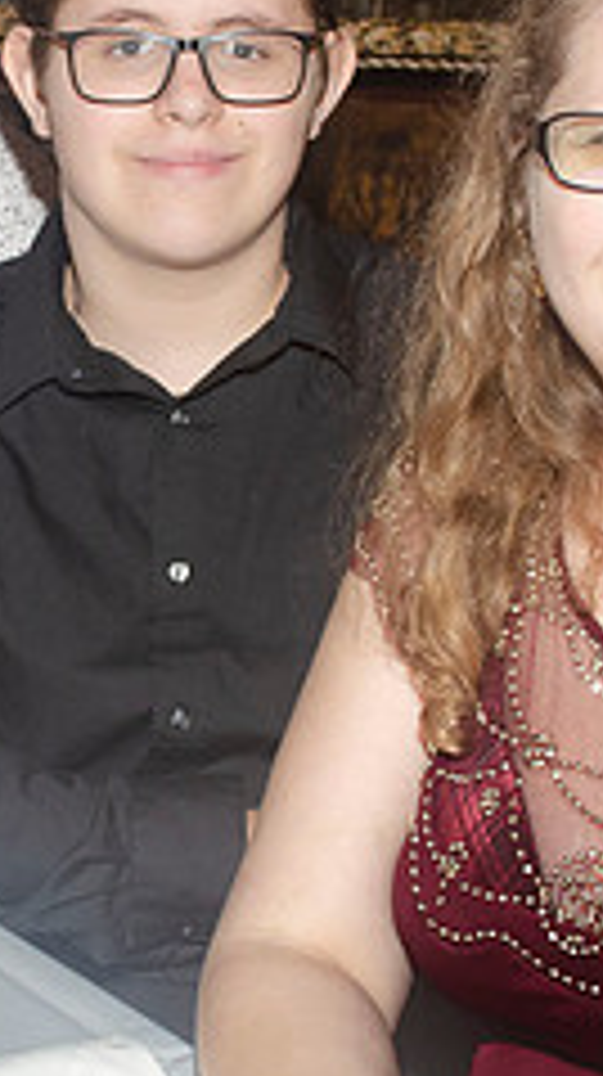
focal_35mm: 118
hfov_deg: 10.2
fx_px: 3362
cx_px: 50
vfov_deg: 18.2
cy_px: 486
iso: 400
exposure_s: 1/60
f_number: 5.6
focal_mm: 31
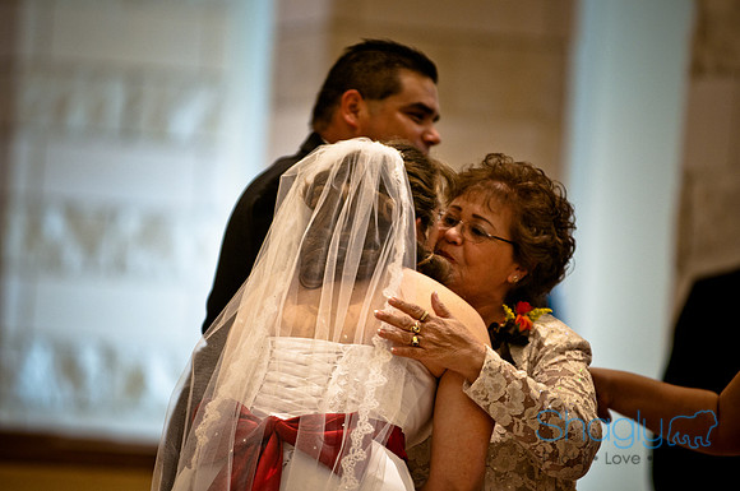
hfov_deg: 6.9
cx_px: 370
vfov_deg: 4.6
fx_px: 6158
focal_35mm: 300
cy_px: 246
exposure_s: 1/100
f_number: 2.8
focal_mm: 200
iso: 400
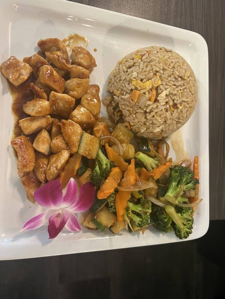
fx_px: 225
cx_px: 112
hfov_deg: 53.1
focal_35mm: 26
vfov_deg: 67.3
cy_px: 150
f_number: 1.5
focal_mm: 5.7
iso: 500
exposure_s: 1/40
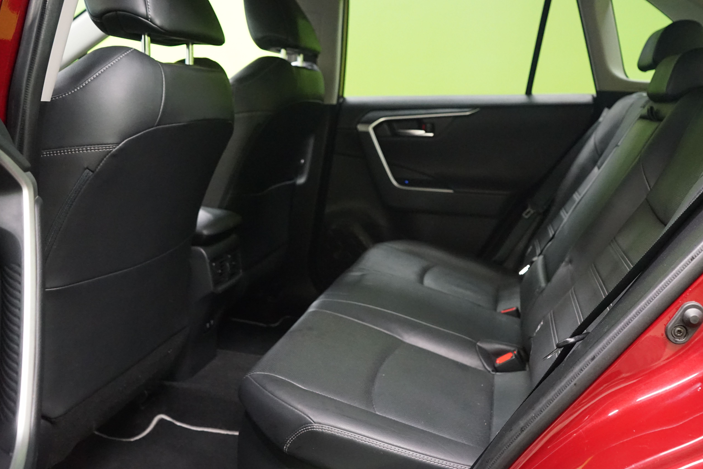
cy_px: 237
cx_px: 411
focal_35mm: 33
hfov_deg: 56.9
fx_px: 644
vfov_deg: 40.0
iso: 6400
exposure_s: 1/50
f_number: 5
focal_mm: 28
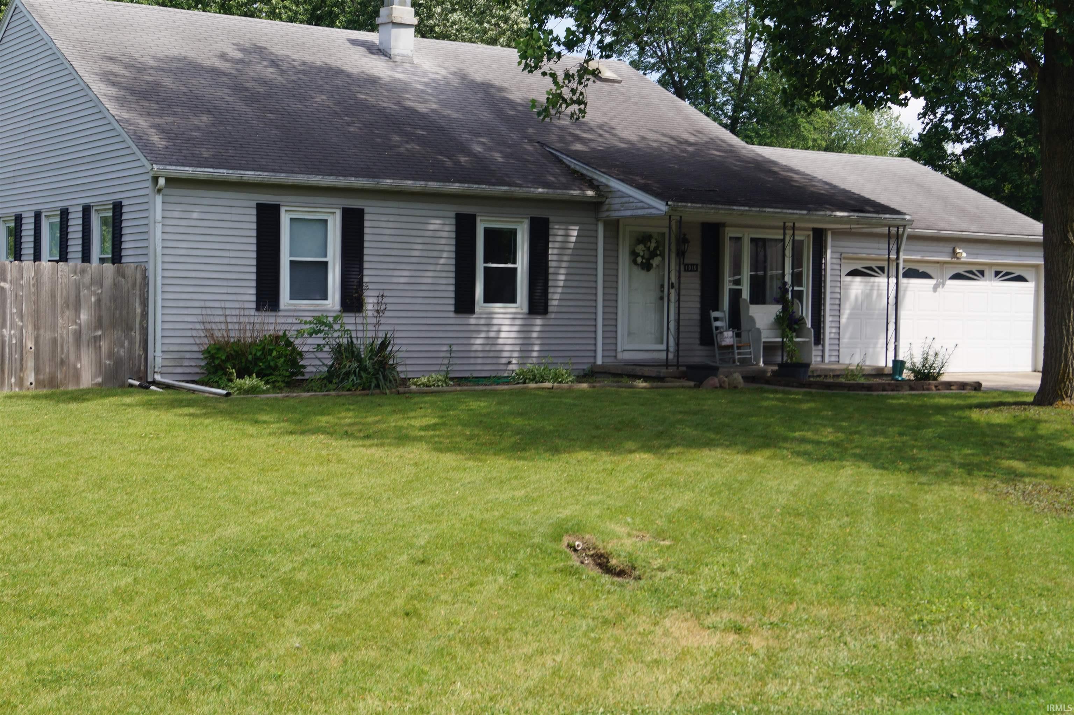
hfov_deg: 37.9
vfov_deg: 25.7
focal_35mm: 52
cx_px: 537
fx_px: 1565
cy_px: 358
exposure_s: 1/100
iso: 100
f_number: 9
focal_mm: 35
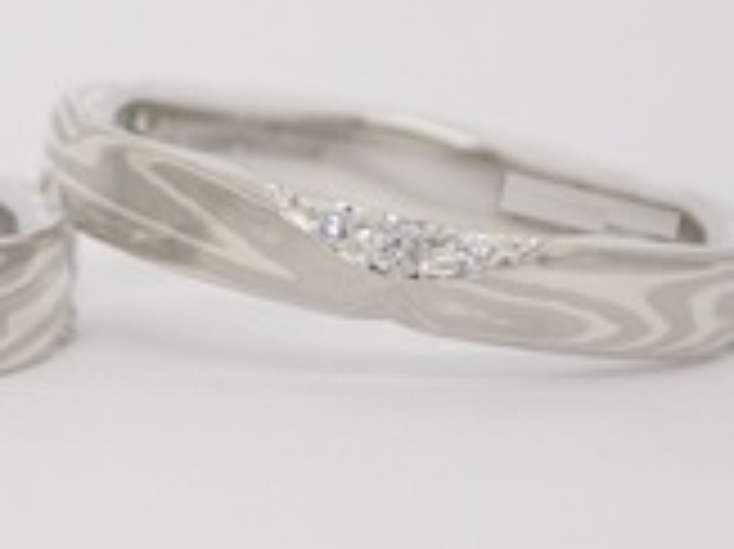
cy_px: 295
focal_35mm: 226
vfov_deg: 6.6
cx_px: -18
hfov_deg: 8.7
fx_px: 4789
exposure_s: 1/125
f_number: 4.3
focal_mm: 14.62
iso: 200
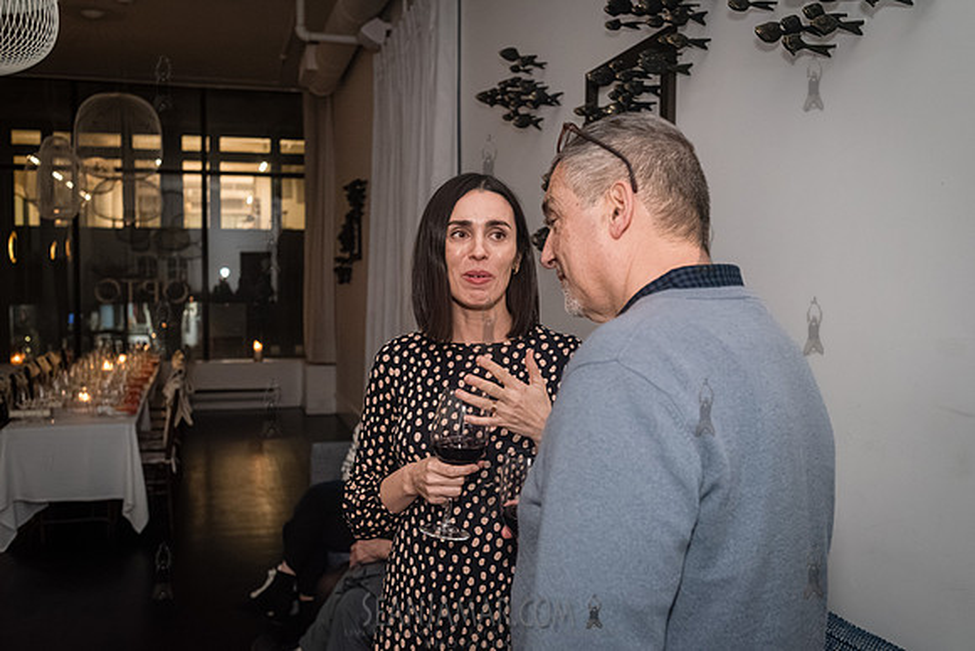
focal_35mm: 35
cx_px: 488
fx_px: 957
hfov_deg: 54.0
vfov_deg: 37.6
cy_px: 326
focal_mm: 35
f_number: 4.5
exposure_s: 1/320
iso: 6400
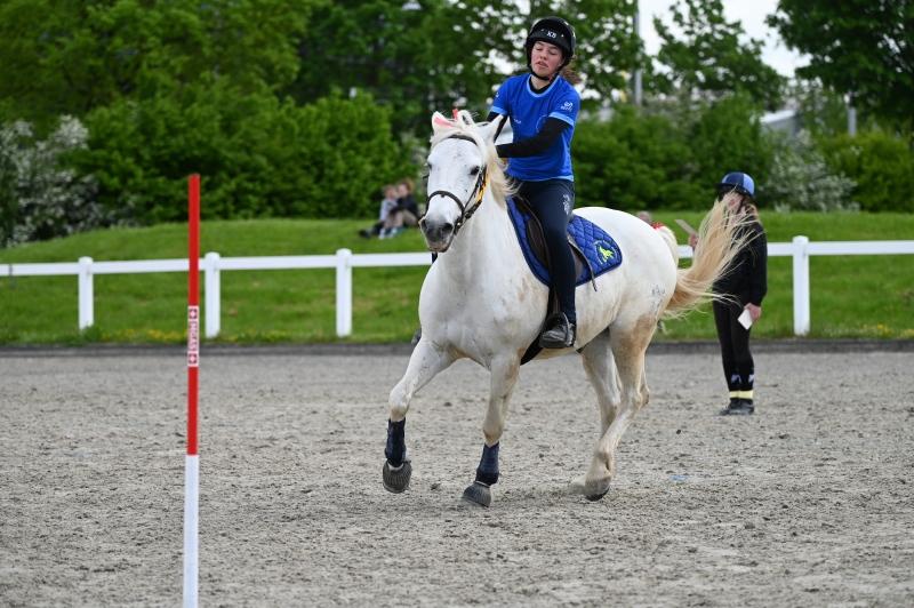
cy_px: 304
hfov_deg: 13.3
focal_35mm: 155
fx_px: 3932
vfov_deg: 8.8
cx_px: 457
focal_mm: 155
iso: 400
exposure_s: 1/1250
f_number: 4.8
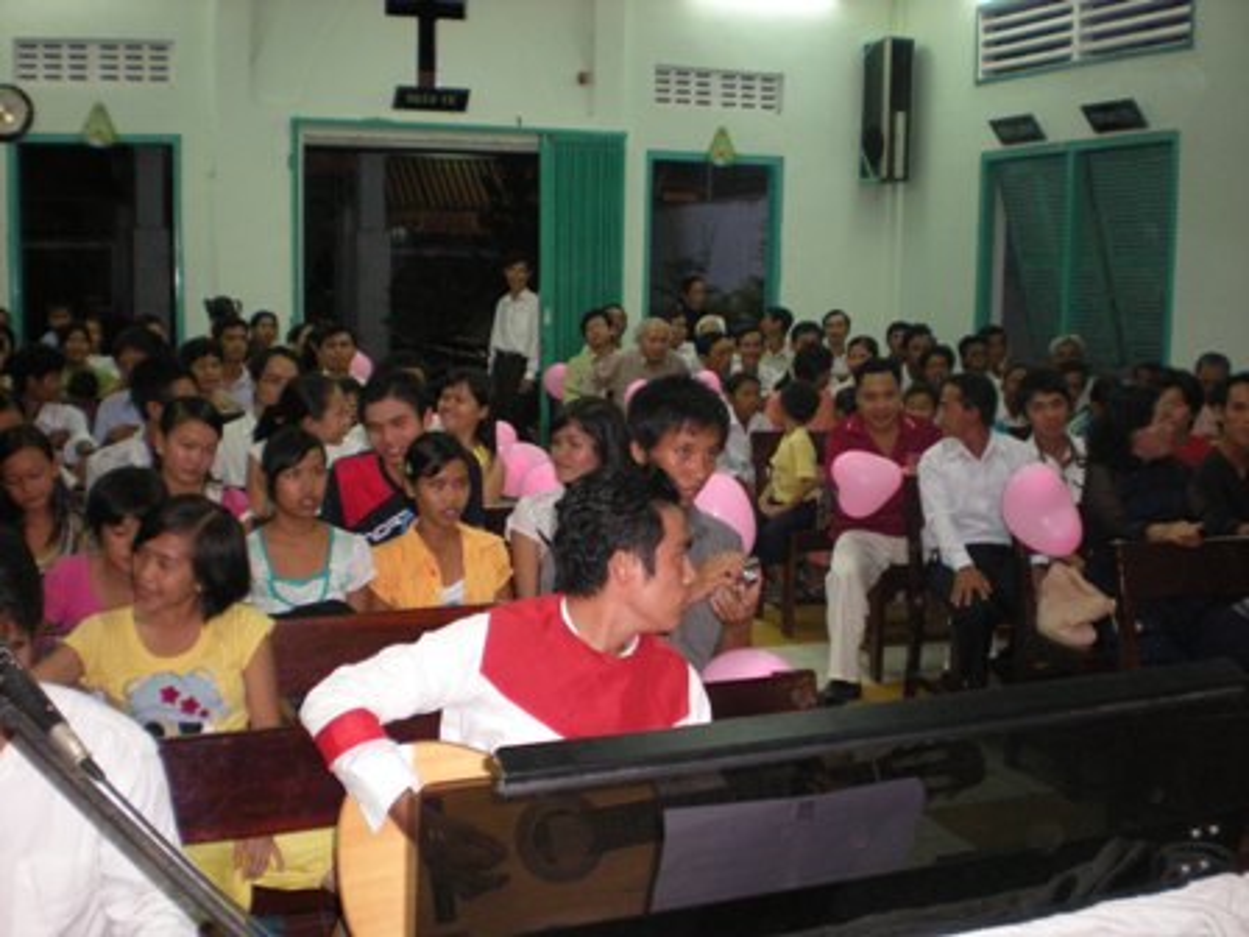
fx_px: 1371
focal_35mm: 38
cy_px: 468
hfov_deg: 49.0
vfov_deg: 37.7
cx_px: 624
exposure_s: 1/60
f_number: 3.1
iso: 307
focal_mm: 6.3
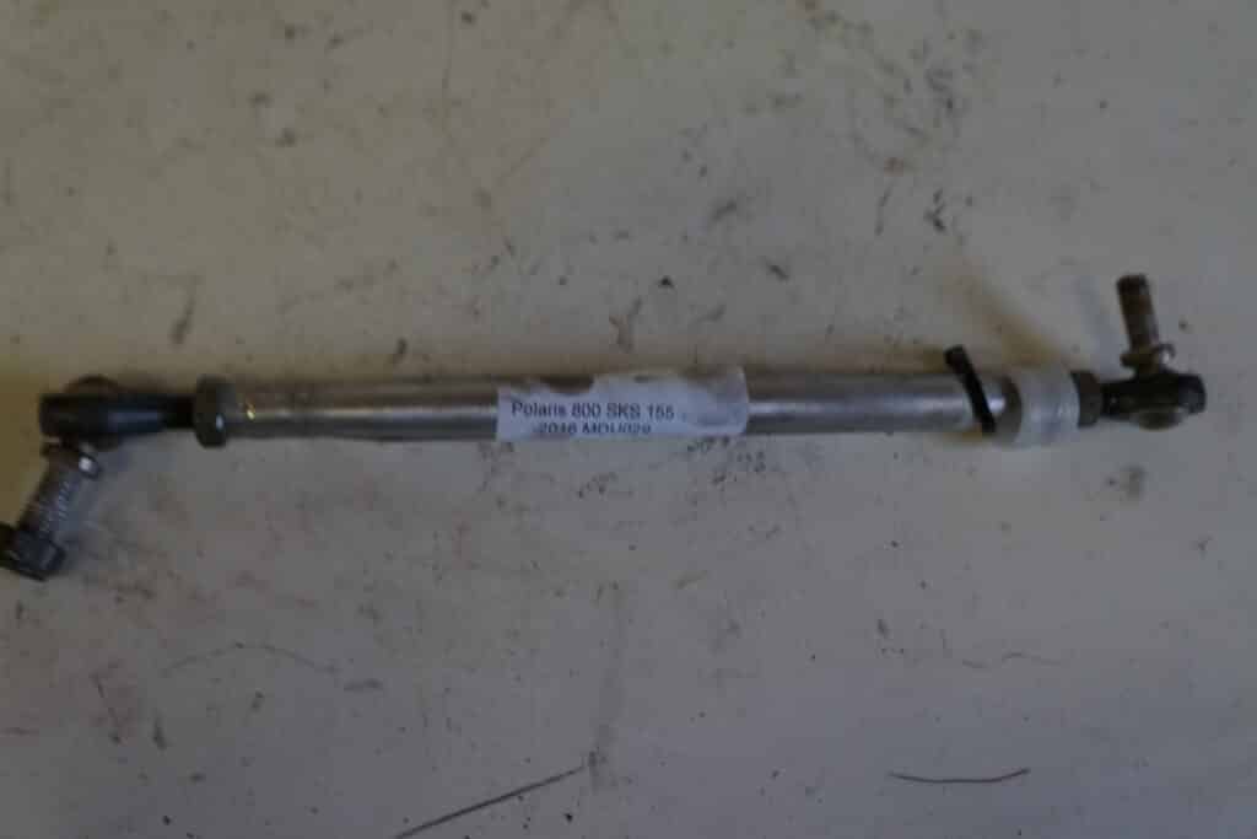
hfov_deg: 61.9
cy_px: 420
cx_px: 628
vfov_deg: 43.6
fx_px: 1048
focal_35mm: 30
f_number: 4
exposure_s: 1/60
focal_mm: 20
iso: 500
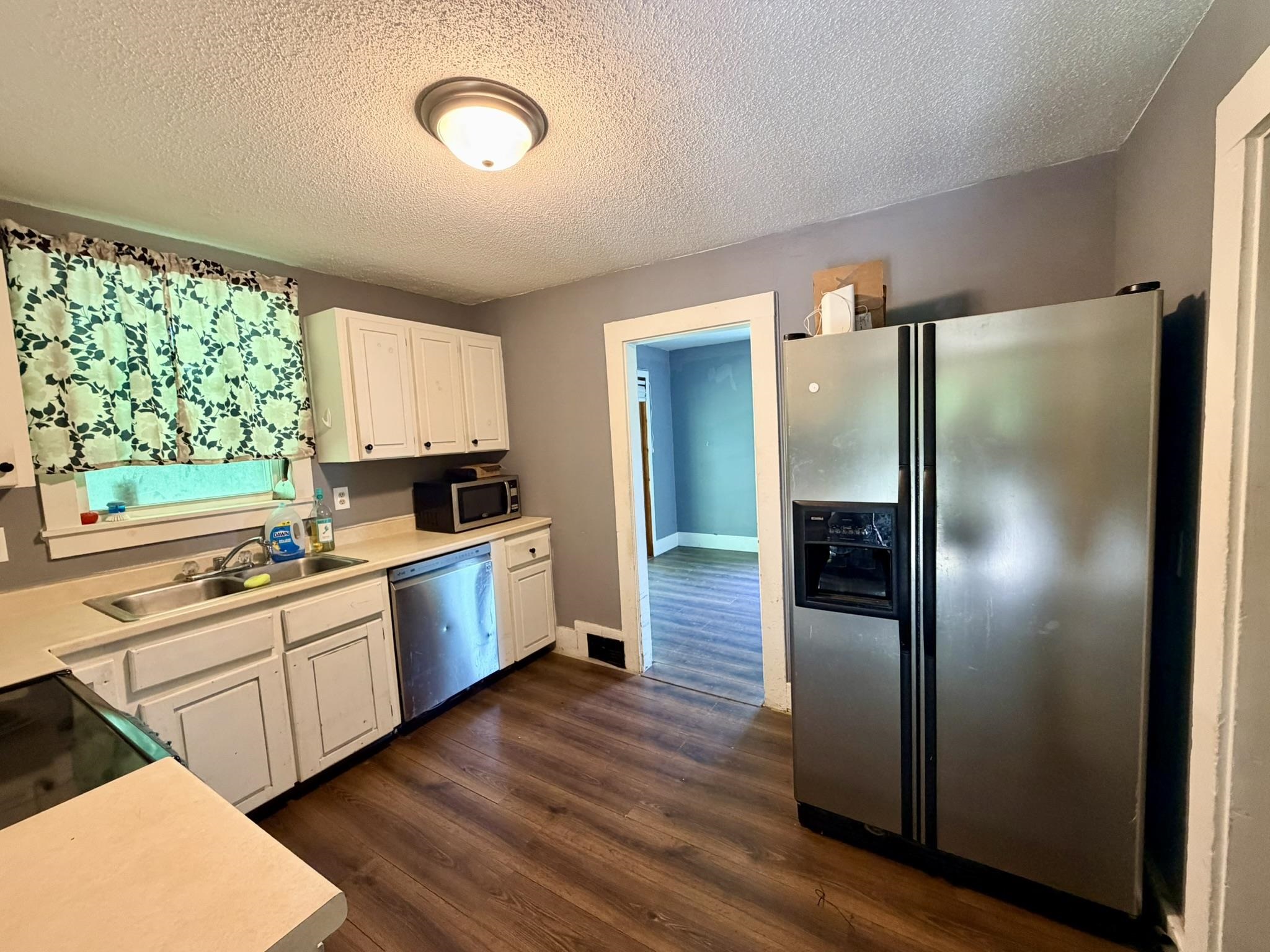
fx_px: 514
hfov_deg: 102.1
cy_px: 476
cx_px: 635
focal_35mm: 14
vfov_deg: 85.7
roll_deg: +3.8
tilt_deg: -4.8
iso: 400
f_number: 2.2
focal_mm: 2.22
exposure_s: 1/60
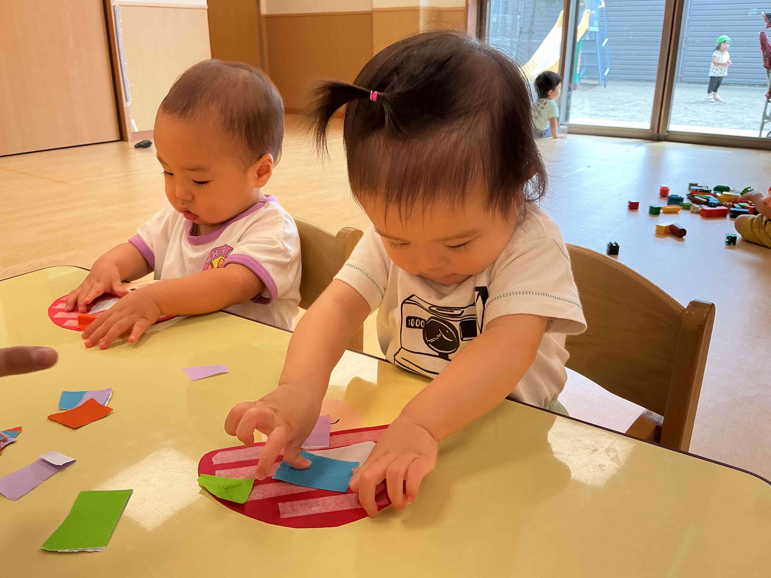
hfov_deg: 61.7
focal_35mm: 29
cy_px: 289
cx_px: 386
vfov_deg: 48.2
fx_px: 646
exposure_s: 1/100
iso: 20
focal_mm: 3
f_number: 1.8
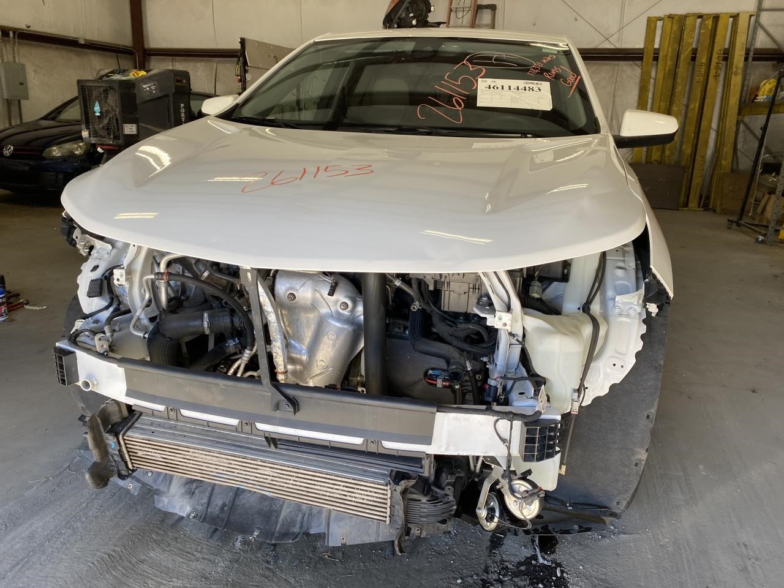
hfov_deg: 67.3
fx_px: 589
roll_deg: -4.5
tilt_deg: -12.2
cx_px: 392
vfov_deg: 53.1
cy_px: 294
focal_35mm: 26
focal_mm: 4.25
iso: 32
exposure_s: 1/122
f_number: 1.8
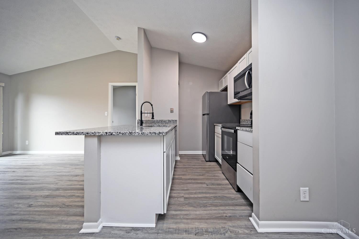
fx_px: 140
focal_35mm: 14
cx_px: 180
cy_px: 120
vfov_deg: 81.2
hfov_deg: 104.3
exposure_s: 1/60
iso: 250
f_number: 4
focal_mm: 14
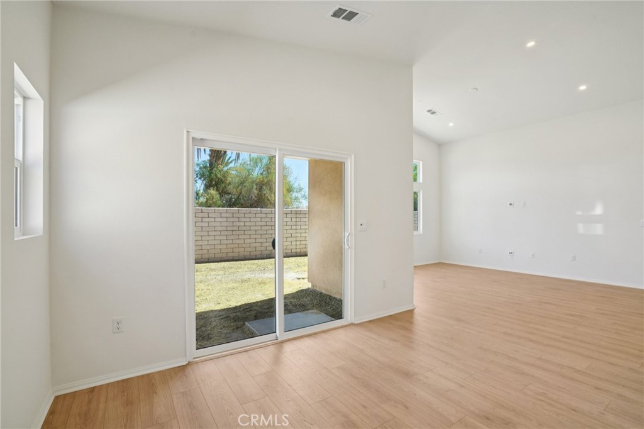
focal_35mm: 16
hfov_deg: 96.8
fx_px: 286
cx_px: 322
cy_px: 214
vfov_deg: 73.7
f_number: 8
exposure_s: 1/30
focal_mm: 16
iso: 125
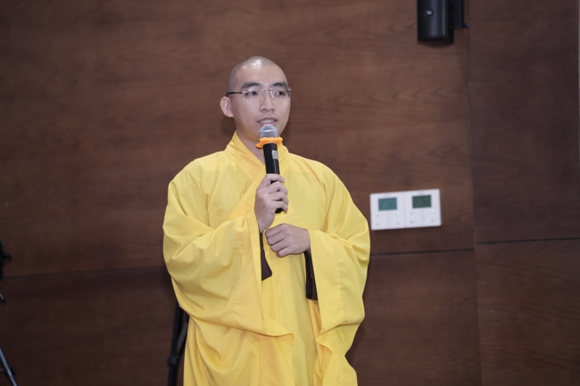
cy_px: 193
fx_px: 1917
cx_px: 290
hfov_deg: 17.2
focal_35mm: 119
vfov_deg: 11.5
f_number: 2.8
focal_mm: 119
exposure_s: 1/125
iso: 1000
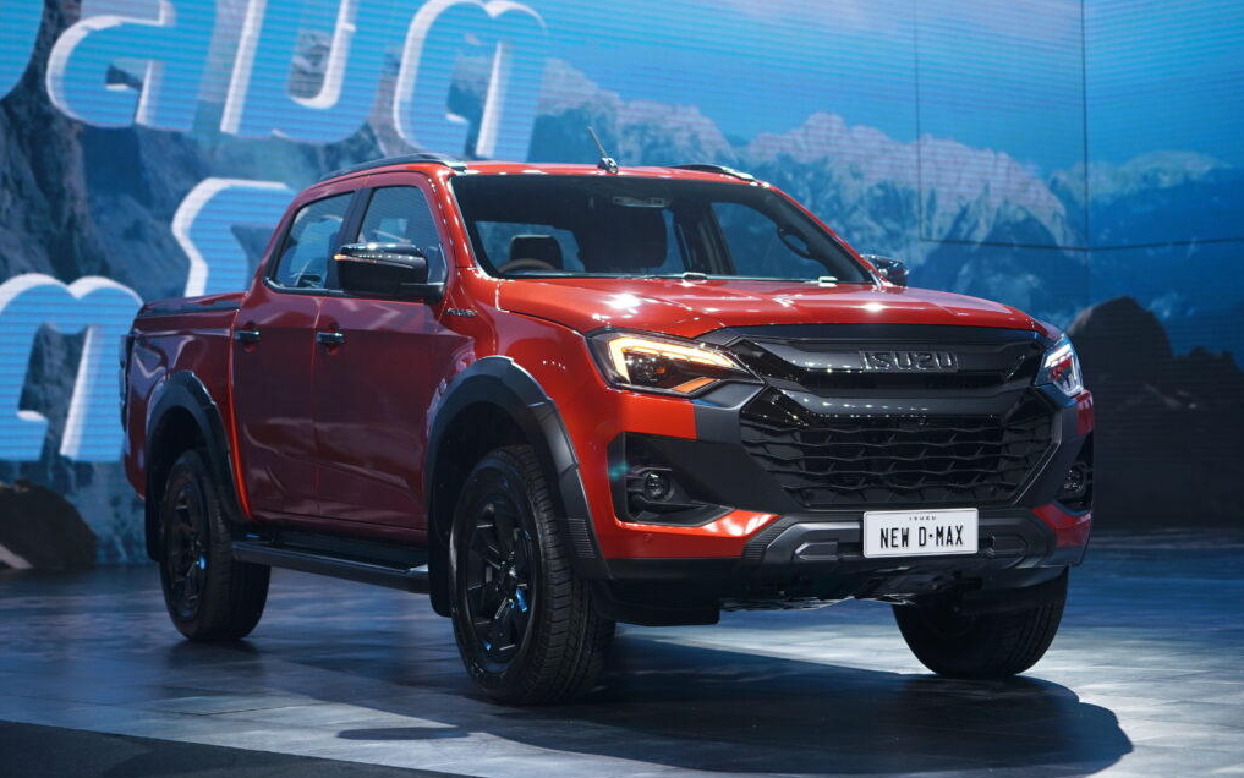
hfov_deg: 26.1
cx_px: 624
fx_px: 2679
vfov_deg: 16.5
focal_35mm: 79
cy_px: 381
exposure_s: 1/250
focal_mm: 77
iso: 800
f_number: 4
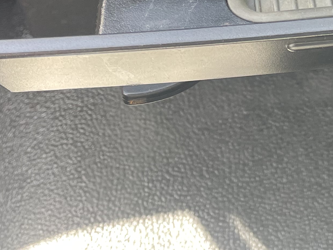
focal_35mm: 85
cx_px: 383
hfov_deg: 21.6
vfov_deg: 16.4
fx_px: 818
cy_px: -77
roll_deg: -2.1
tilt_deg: -33.8
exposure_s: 1/109
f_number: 1.6
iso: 125
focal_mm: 4.2
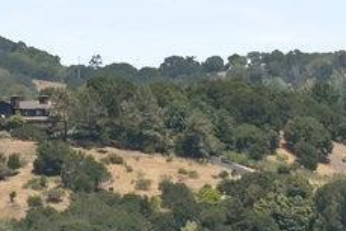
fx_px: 6789
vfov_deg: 2.0
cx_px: -77
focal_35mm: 706
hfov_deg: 2.9
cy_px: 42
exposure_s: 1/1000
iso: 400
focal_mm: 135
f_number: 11
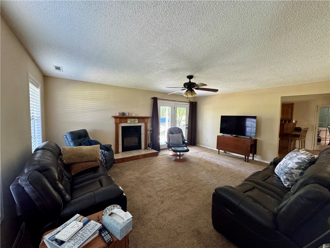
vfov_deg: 85.7
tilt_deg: -4.2
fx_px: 133
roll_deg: -0.7
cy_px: 124
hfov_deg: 102.1
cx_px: 165
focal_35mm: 14
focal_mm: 2.22
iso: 400
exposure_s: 1/60
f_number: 2.2
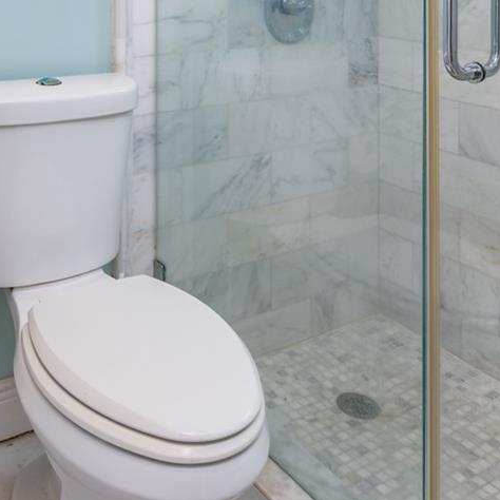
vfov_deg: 34.1
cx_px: 115
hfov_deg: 38.0
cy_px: -47
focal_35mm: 43
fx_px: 703
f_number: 9
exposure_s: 1/200
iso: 320
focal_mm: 15
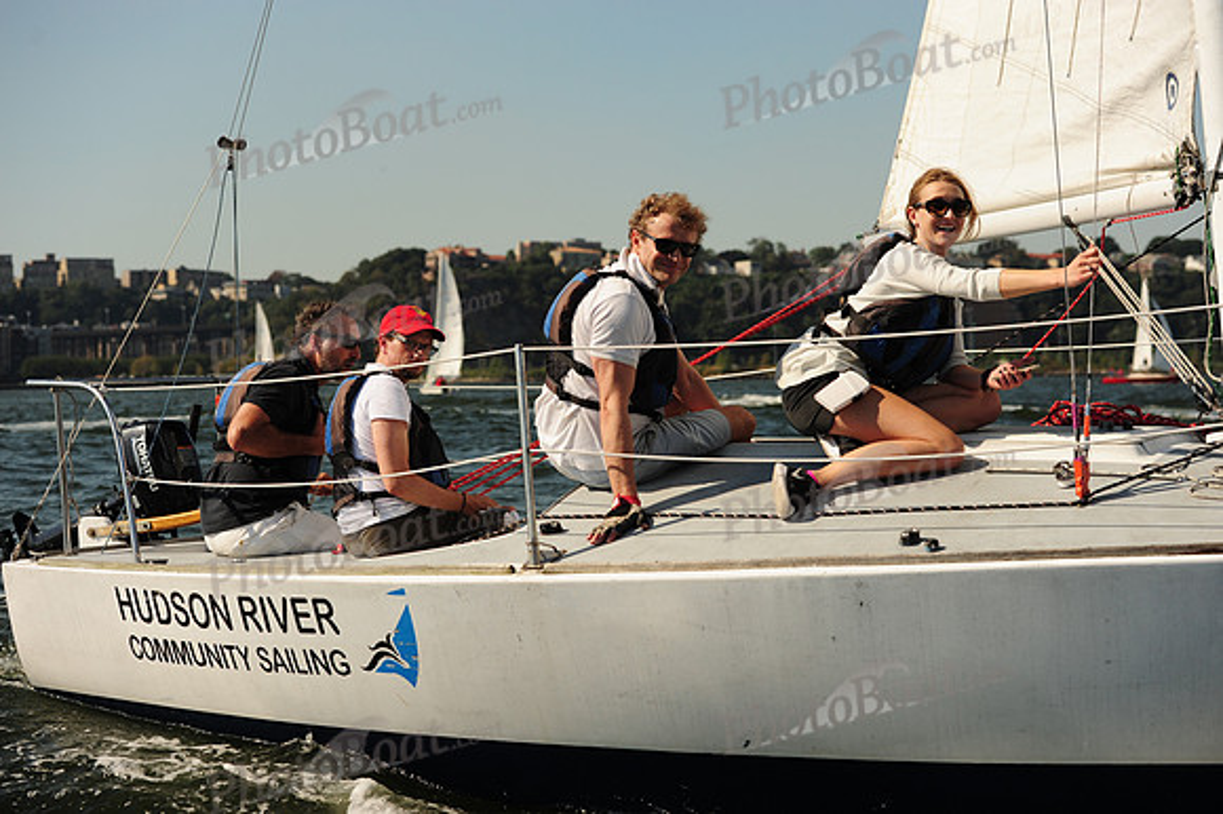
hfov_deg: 28.9
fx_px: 2377
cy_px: 407
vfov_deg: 19.4
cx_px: 612
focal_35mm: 70
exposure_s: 1/1250
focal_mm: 70
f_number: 4.5
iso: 320
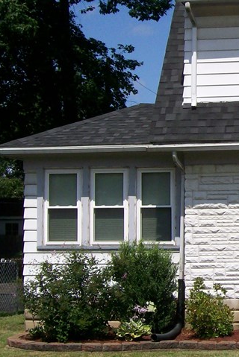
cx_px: 332
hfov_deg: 13.1
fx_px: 994
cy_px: 155
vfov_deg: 20.4
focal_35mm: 100
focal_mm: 7.6
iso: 80
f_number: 5.4
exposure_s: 1/763
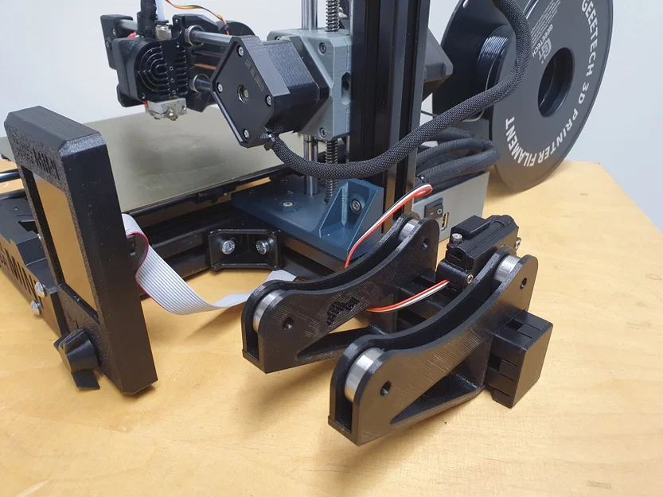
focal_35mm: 26
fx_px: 498
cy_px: 248
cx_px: 332
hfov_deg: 67.3
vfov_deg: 53.1
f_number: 2.4
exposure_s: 1/50
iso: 320
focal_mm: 4.32
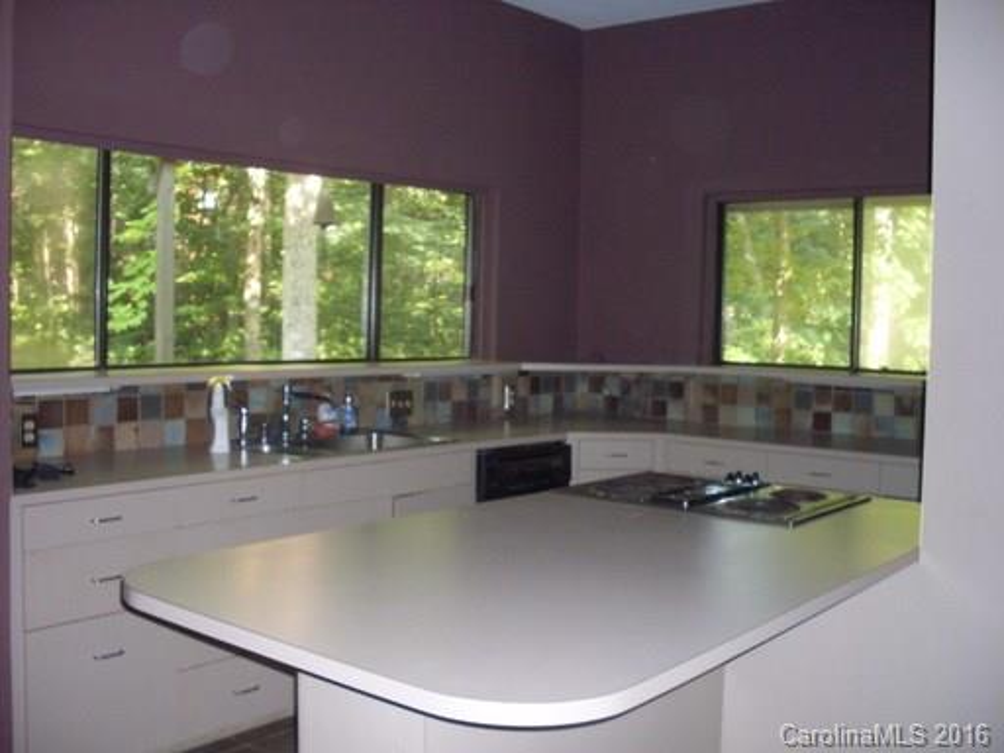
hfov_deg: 49.0
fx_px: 1102
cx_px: 502
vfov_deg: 37.7
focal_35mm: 38
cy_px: 376
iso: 200
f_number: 2.8
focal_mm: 6.3
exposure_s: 1/45
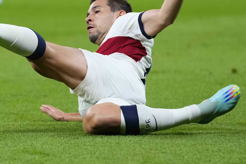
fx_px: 2180
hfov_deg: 6.5
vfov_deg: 4.3
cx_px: 70
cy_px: 64
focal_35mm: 319
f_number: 3.2
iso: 2000
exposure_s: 1/2000
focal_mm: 200
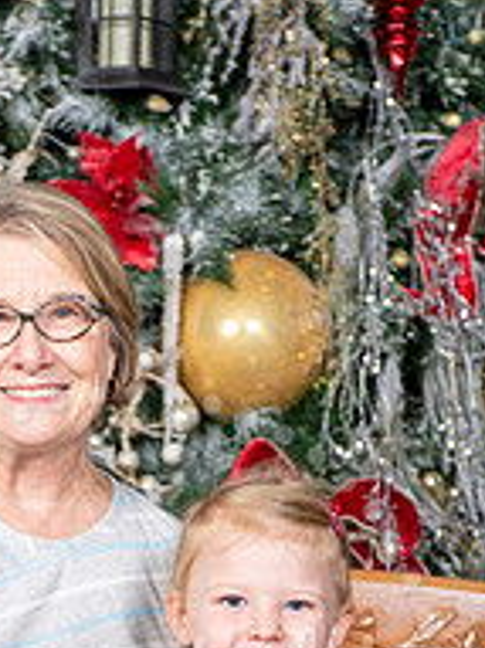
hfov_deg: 10.1
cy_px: 699
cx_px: 131
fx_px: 2749
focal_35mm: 147
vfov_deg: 13.2
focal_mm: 65
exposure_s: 1/125
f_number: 7.1
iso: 160
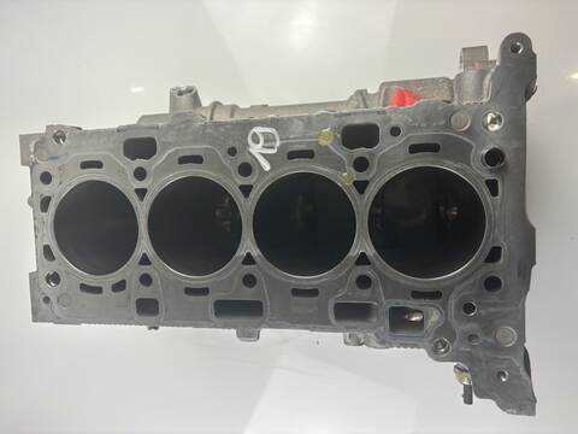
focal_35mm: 26
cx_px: 289
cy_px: 217
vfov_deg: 53.1
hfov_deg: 67.3
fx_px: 434
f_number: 1.6
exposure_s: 1/100
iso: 64
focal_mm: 5.96
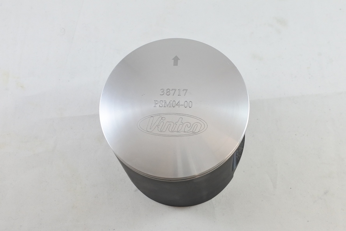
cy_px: 116
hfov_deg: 61.9
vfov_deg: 43.6
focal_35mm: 30
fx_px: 288
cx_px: 173
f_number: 3.8
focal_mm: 11.2
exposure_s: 1/160
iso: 400
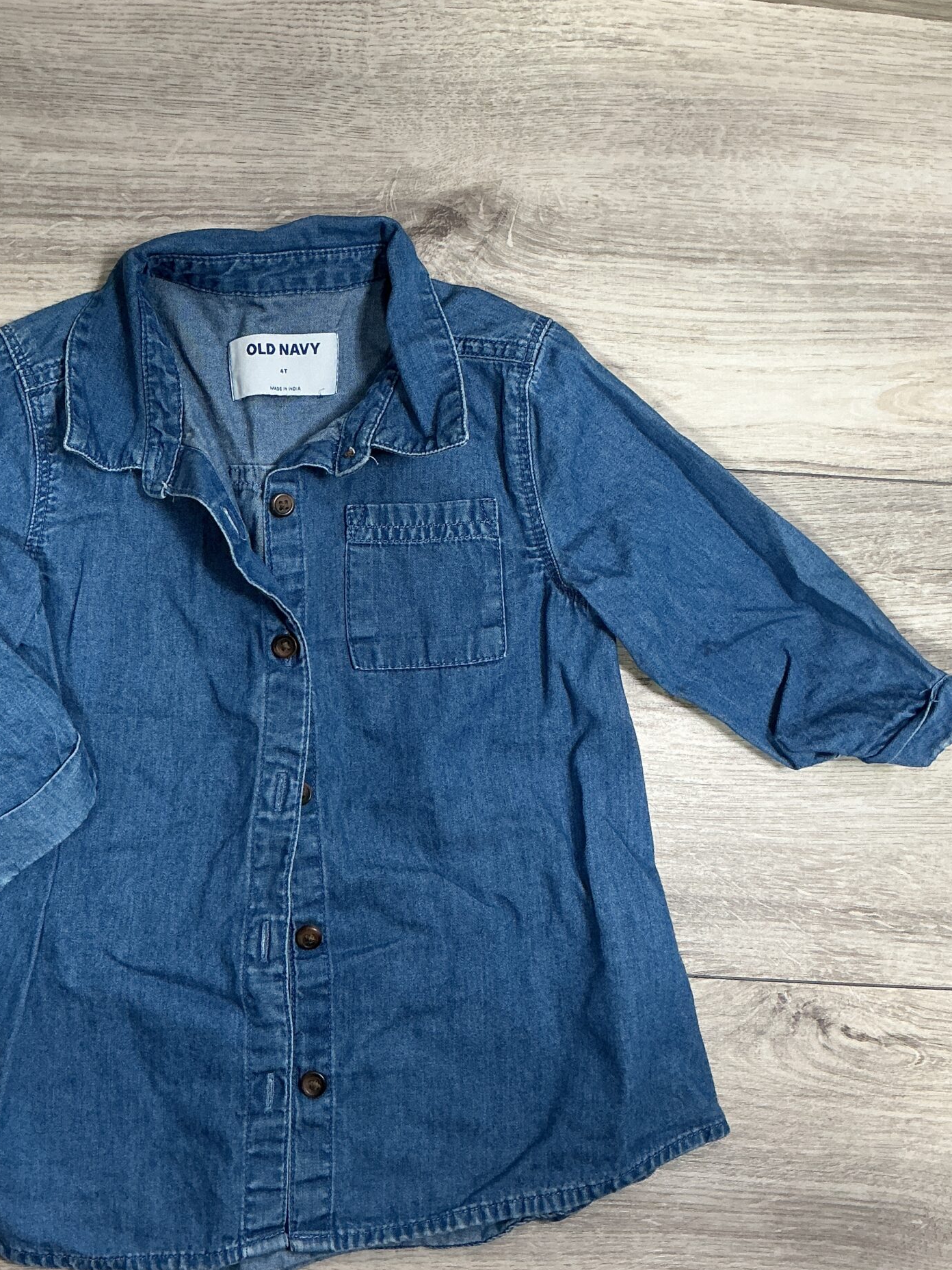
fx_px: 1467
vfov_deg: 46.8
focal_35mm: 40
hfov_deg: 35.7
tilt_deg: -83.5
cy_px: 622
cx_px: 341
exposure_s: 1/50
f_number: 1.8
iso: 80
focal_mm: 3
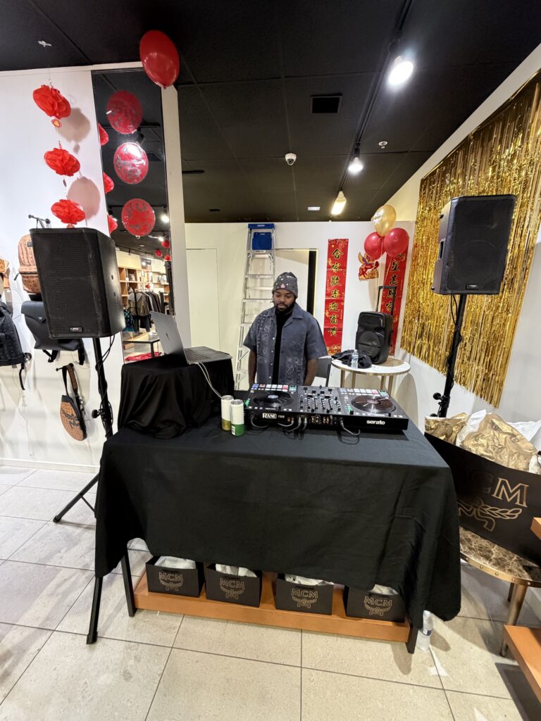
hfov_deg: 85.7
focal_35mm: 14
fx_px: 292
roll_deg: -0.2
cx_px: 270
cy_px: 360
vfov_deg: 102.1
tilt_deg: -14.3
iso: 500
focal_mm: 2.22
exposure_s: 1/60
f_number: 2.2
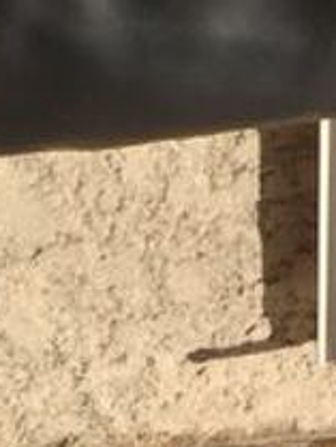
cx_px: 392
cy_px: -837
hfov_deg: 8.0
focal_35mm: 185
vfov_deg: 8.9
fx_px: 2392
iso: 25
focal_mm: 4.15
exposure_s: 1/2024
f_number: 2.2
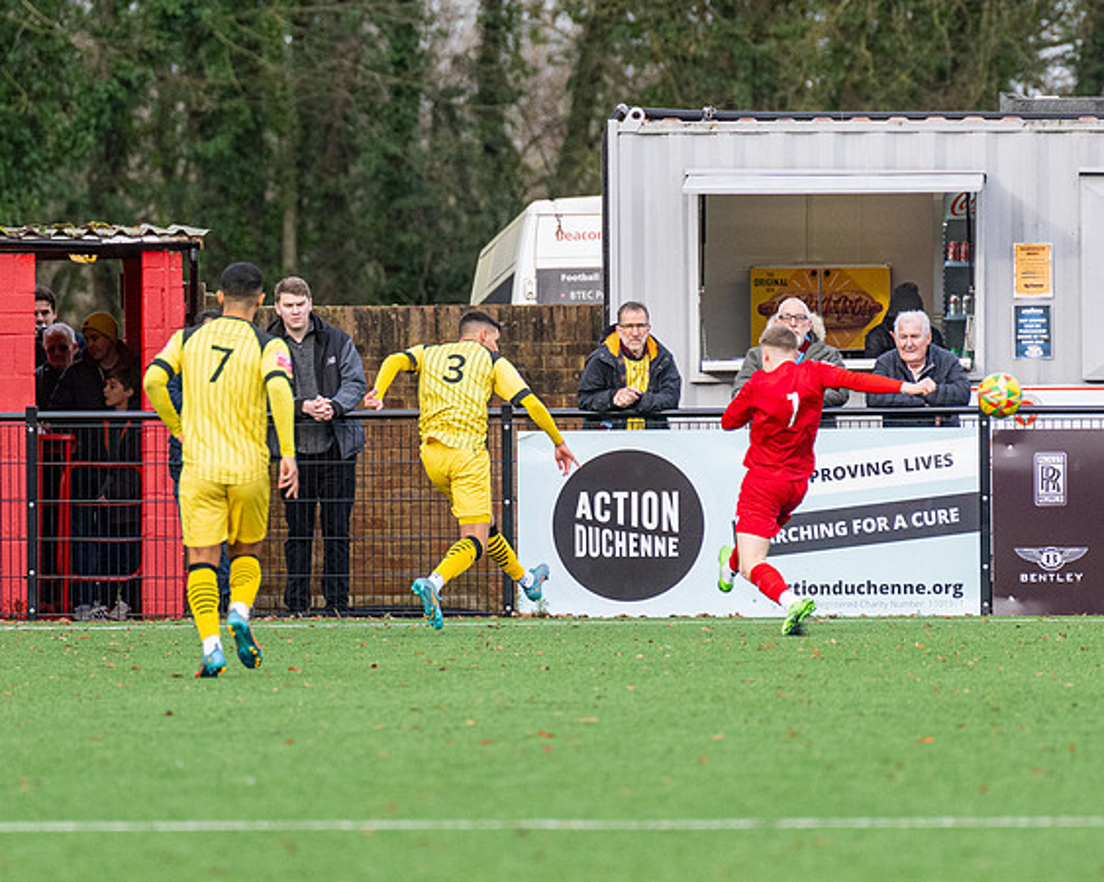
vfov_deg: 2.6
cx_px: 655
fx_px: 19779
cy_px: 424
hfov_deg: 3.2
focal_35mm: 606
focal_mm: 280
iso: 800
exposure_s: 1/1600
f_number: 4
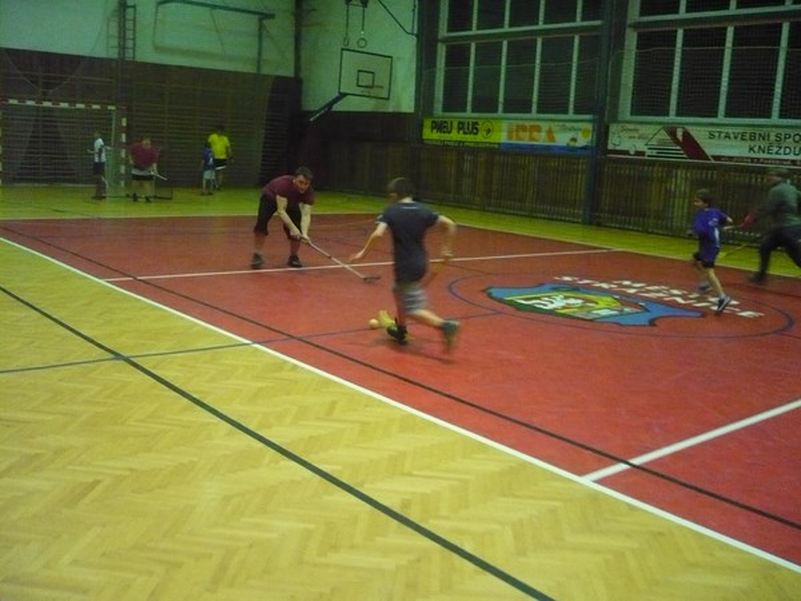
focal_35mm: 35
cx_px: 400
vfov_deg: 40.7
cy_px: 300
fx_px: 810
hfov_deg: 52.6
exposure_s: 1/60
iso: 800
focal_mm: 5.8
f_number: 2.8
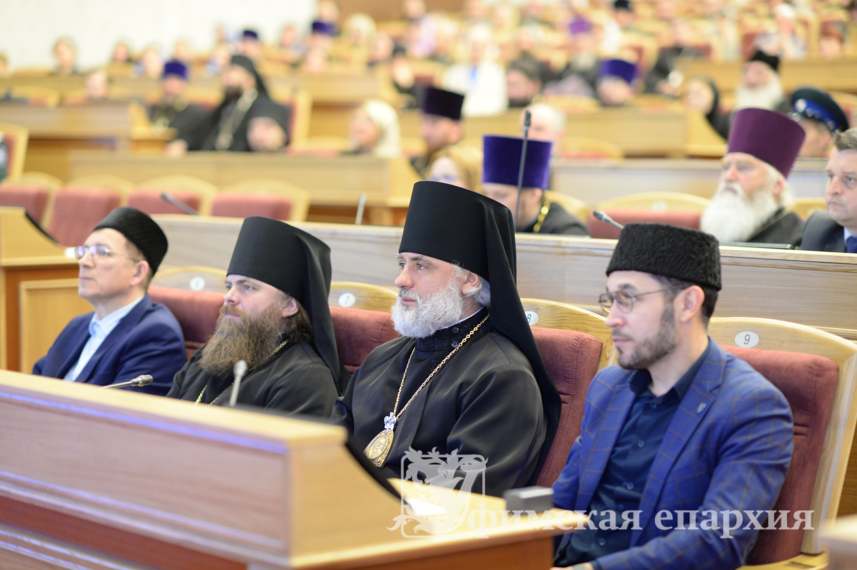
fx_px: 2022
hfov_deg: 23.9
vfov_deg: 16.1
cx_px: 428
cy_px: 285
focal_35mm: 85
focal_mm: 85
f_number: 2
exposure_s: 1/100
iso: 2000
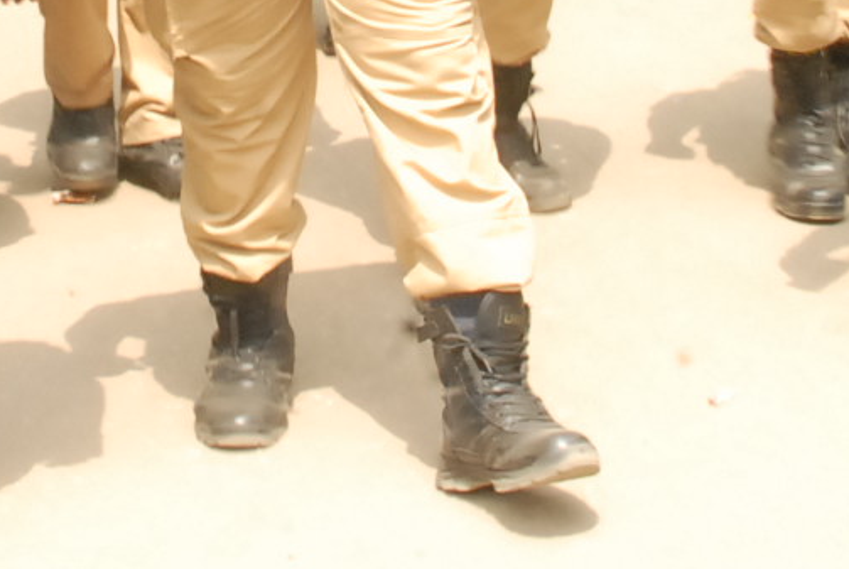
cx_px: 221
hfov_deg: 16.0
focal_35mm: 127
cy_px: -375
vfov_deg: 10.3
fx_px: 2999
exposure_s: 1/50
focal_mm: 22
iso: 1000
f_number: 20
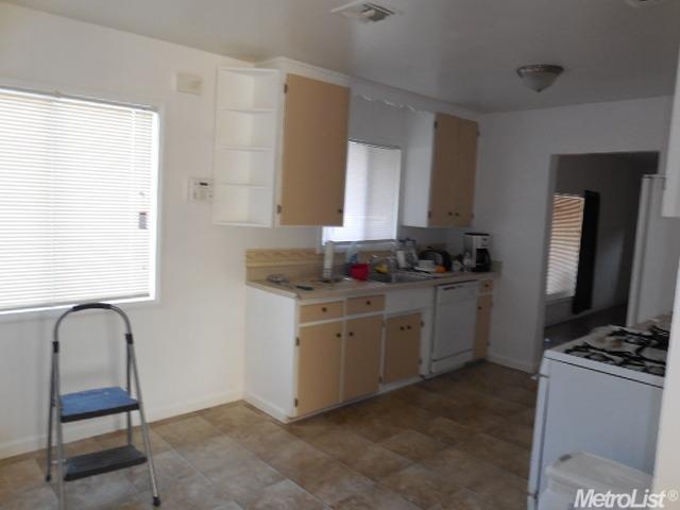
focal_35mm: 26
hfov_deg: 67.3
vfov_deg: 53.1
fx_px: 511
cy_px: 255
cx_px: 340
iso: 360
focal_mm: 4.6
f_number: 3.5
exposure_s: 1/30
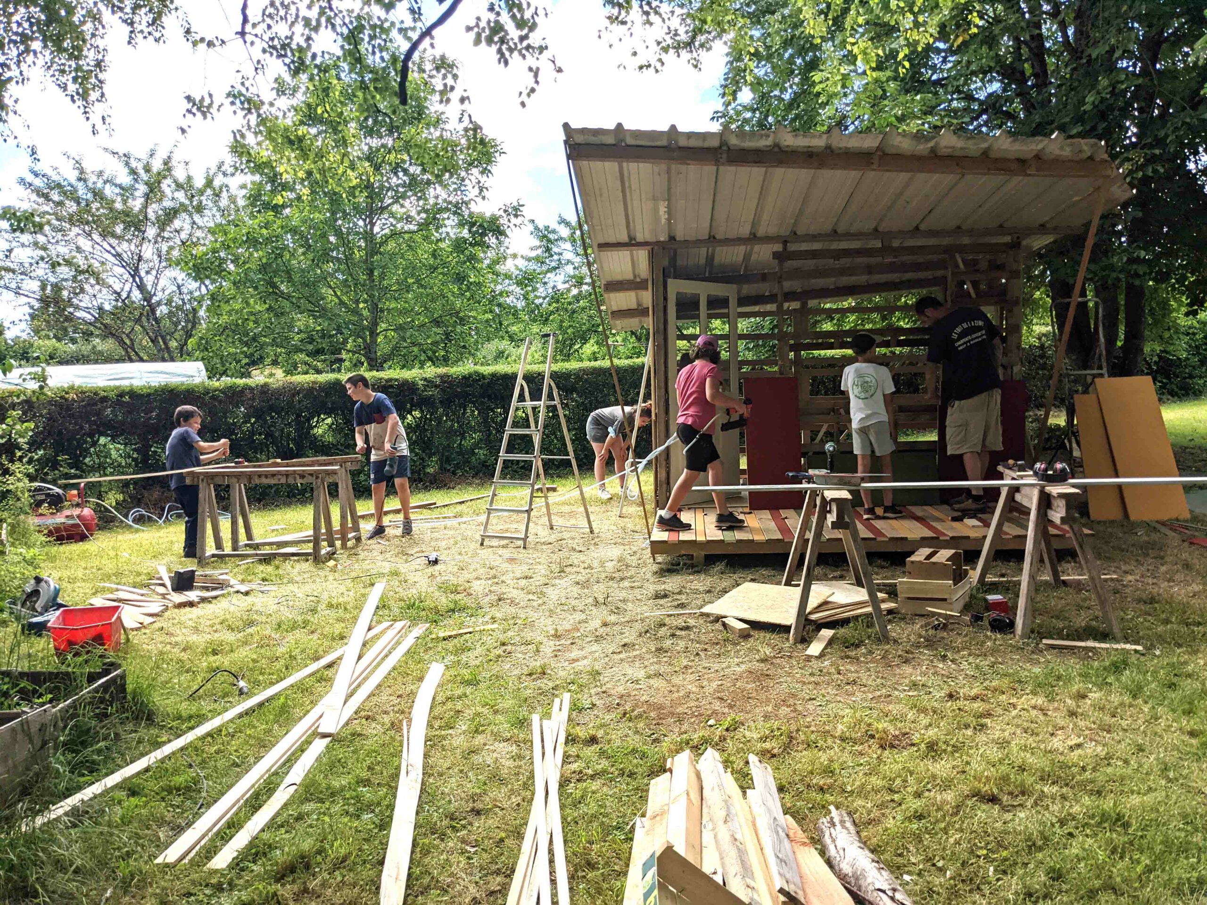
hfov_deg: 65.3
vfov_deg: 51.4
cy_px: 452
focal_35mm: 27
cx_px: 604
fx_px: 941
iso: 42
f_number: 1.73
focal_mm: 4.38
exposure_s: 1/1957
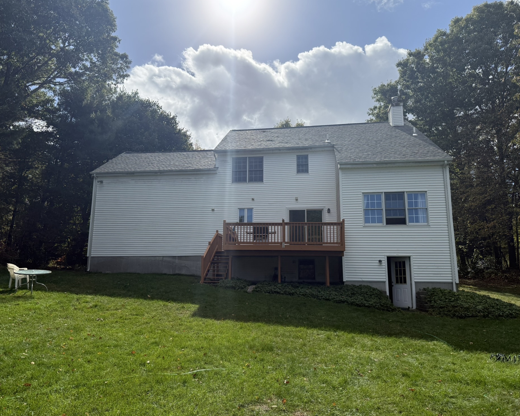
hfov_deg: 66.0
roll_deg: -0.6
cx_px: 251
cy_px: 208
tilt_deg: +12.1
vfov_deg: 54.9
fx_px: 400
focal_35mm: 26
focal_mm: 6.76
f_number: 1.78
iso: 100
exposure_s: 1/10309
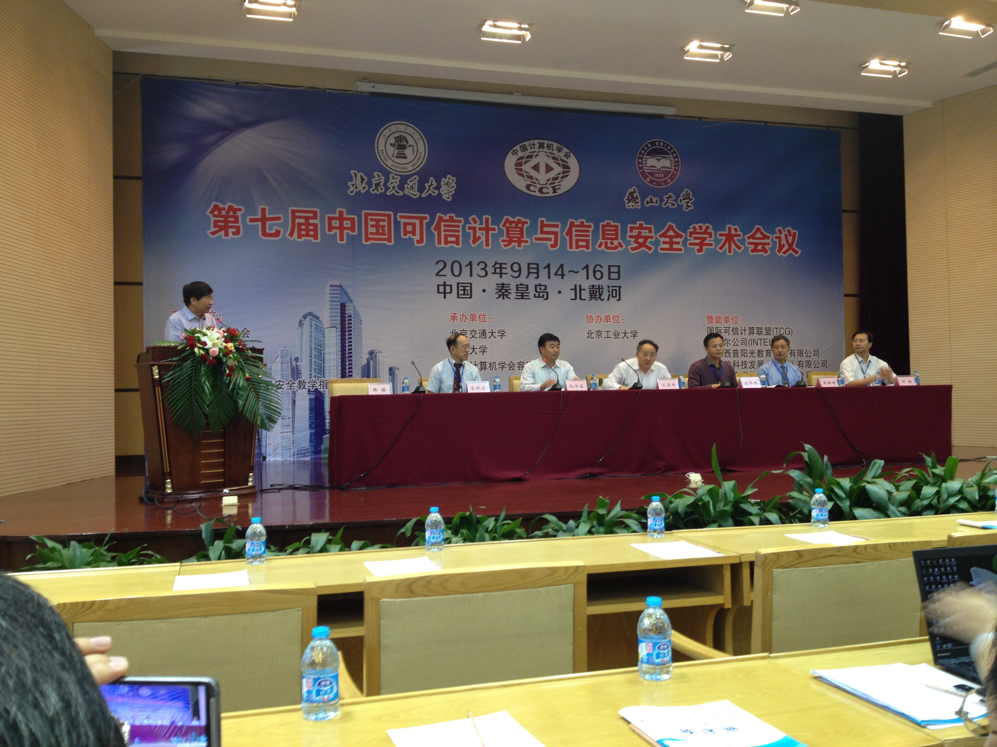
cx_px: 498
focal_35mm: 35
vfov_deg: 40.7
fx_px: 1008
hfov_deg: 52.6
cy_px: 374
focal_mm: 4.28
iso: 80
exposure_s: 1/20
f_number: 2.4
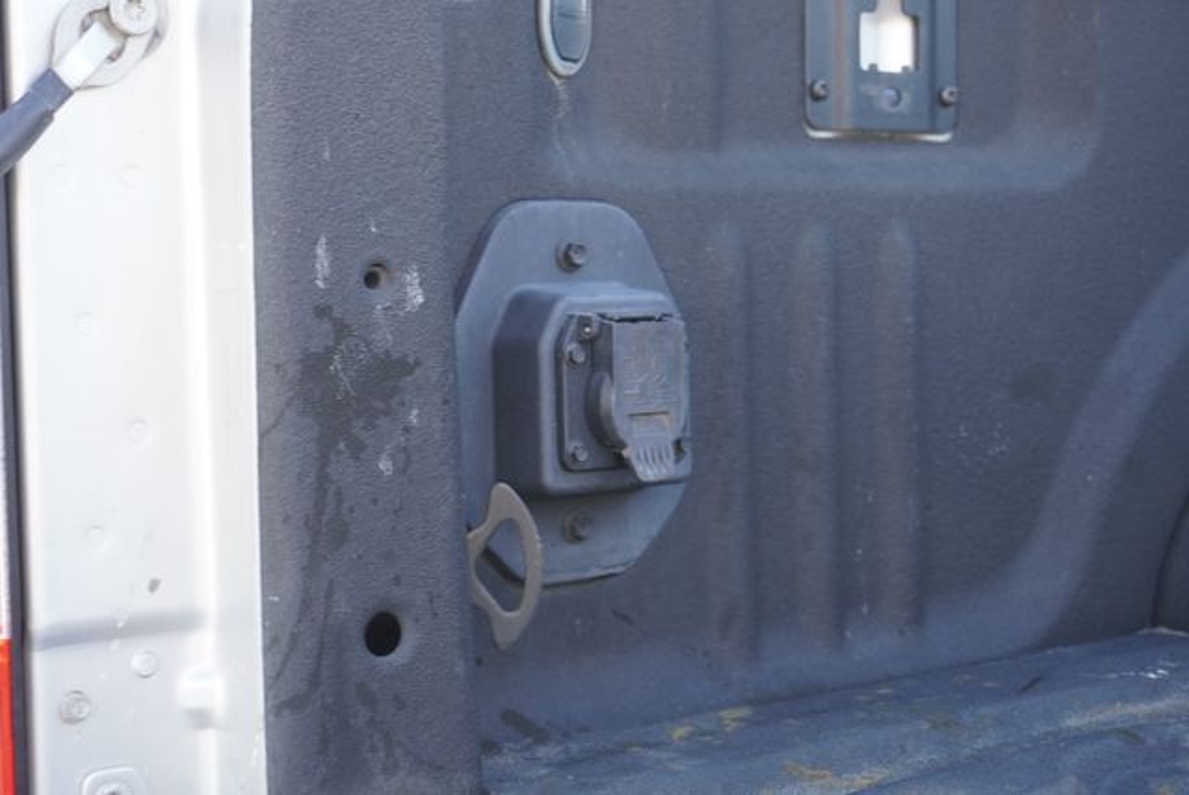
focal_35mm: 62
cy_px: 398
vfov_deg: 22.1
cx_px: 594
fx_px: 2033
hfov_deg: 32.6
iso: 320
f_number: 5.6
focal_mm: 41
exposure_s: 1/80
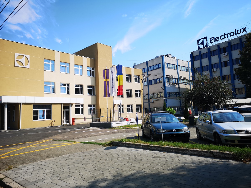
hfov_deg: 65.3
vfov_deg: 51.4
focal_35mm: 27
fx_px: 196
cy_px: 94
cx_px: 126
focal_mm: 3.95
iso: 50
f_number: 1.8
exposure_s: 1/1802
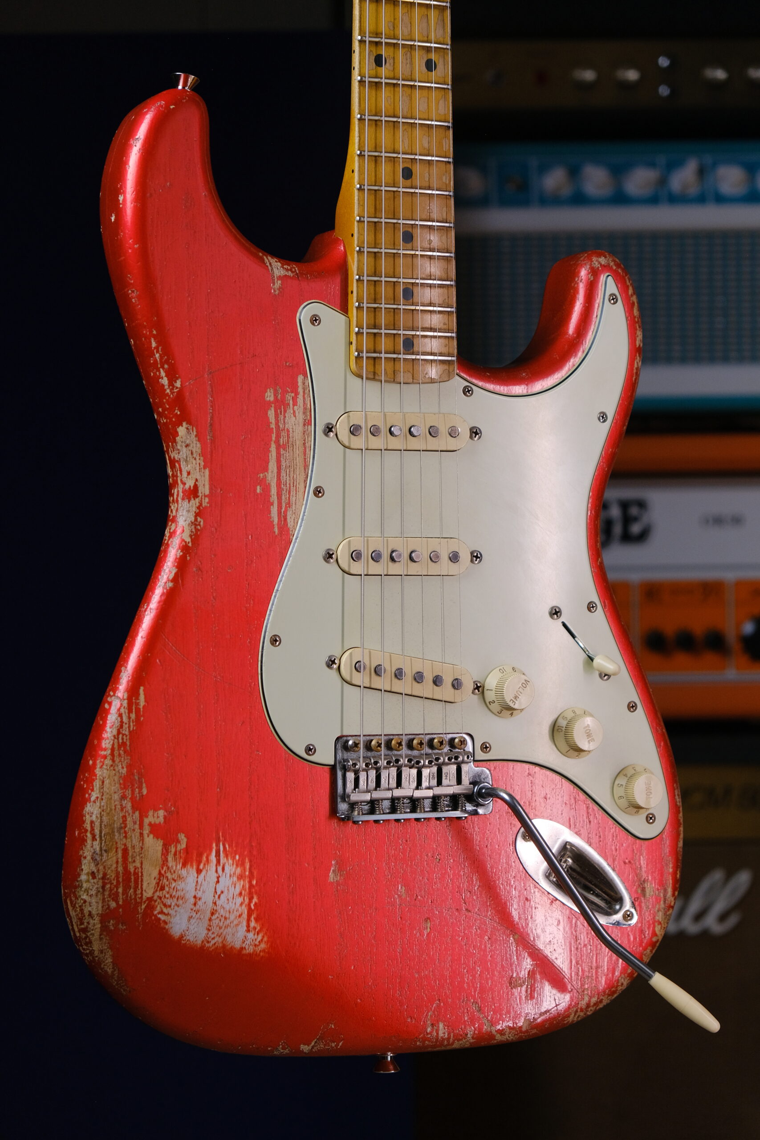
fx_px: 2628
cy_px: 570
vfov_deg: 24.5
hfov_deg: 16.5
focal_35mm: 83
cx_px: 380
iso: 800
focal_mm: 55
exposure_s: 1/180
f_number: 4
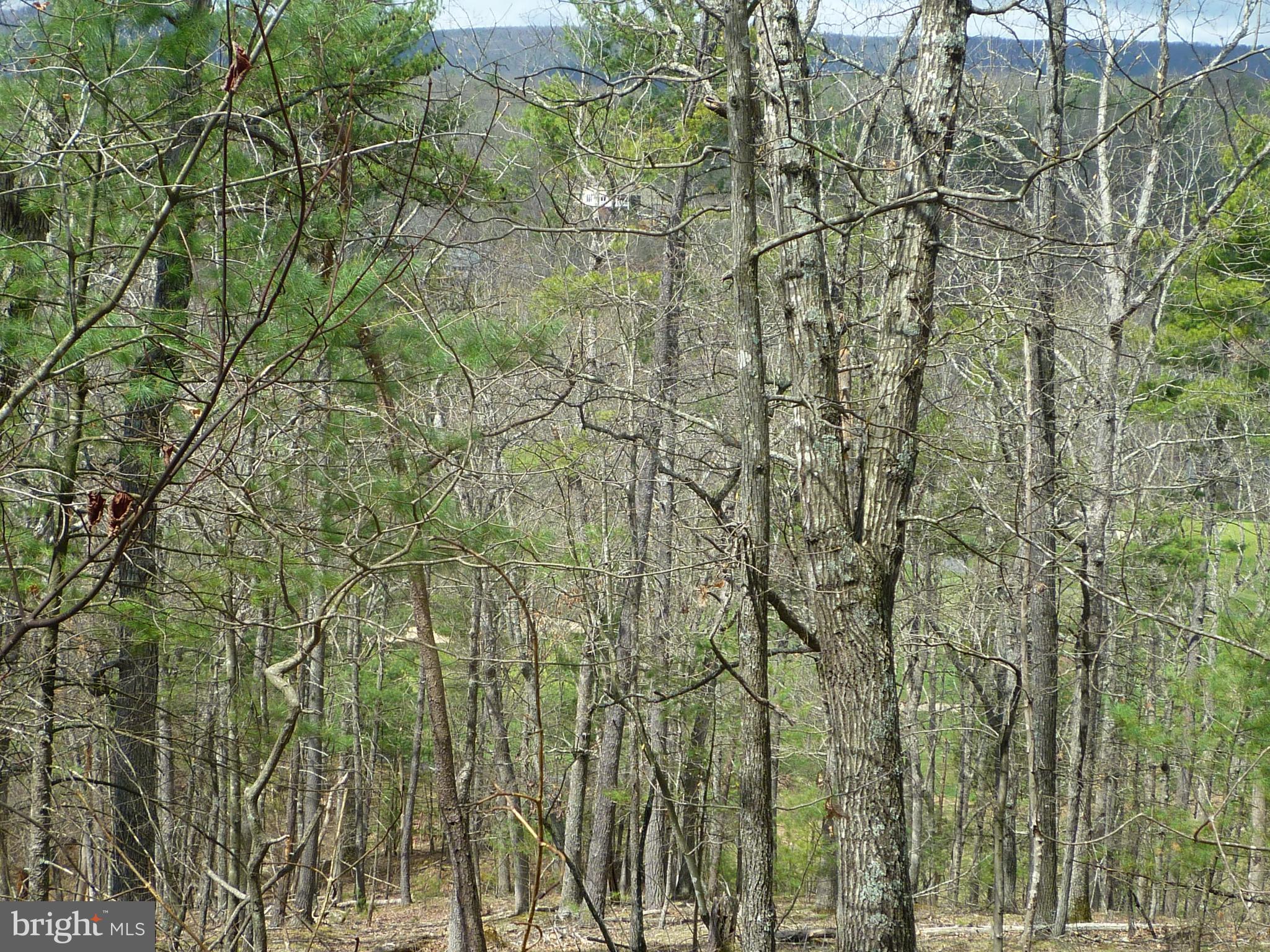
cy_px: 476
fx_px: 2055
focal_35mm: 56
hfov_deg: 34.3
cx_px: 635
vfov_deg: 26.1
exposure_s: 1/400
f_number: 3.7
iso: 80
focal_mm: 6.3
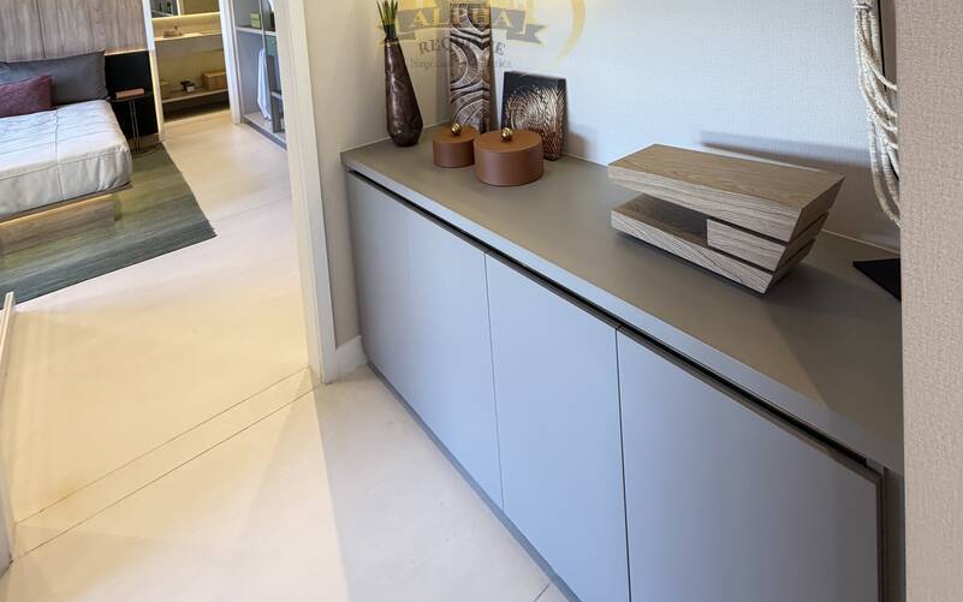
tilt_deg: -4.2
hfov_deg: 85.0
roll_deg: +4.1
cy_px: 13
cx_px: 477
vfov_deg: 49.7
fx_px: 525
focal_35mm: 20
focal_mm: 2.22
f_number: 2.2
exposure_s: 1/60
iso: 320
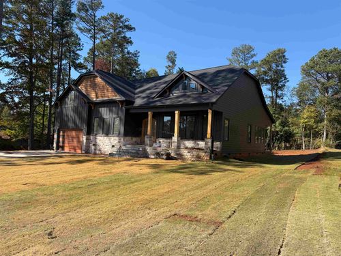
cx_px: 170
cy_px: 128
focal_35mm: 24
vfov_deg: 56.8
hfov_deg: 71.6
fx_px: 236
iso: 80
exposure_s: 1/2525
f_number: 1.78
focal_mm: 6.76
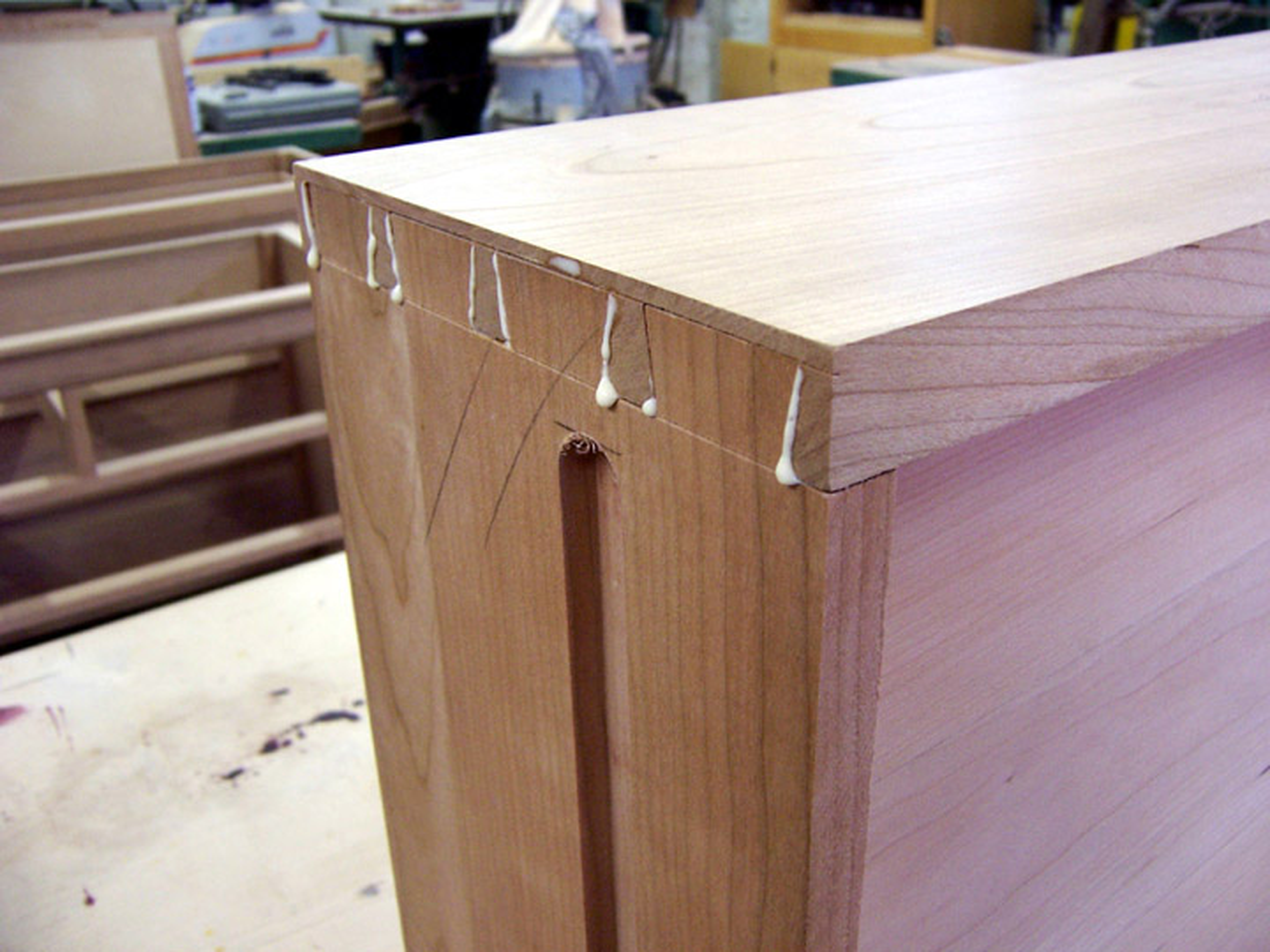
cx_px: 635
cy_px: 476
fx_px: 1211
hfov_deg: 55.4
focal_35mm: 33
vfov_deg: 42.9
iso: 140
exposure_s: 1/15
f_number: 3.4
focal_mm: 5.5
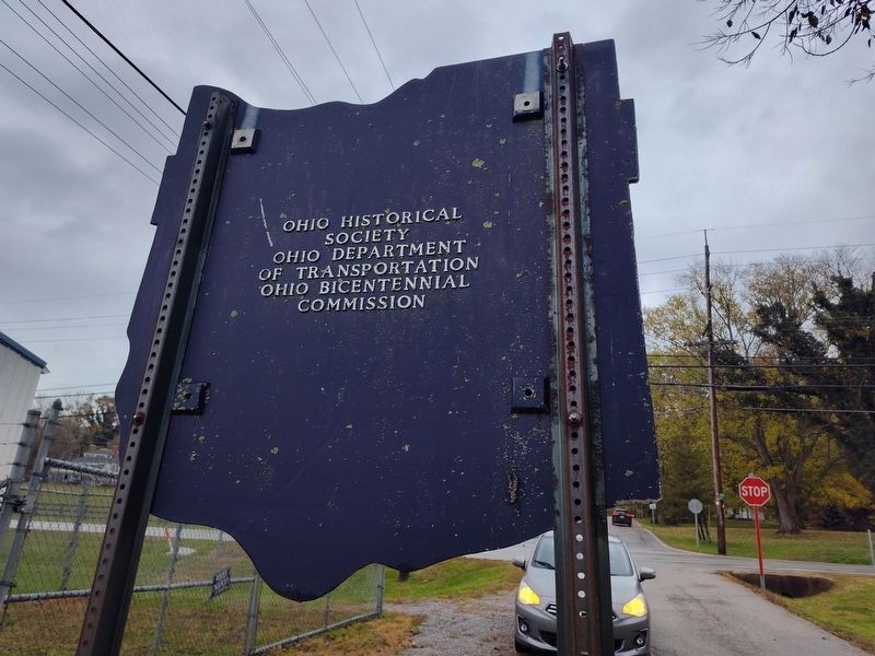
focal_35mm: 23
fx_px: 581
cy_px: 328
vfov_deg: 58.9
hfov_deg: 73.9
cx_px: 438
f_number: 1.8
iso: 143
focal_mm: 5.56
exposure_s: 1/200
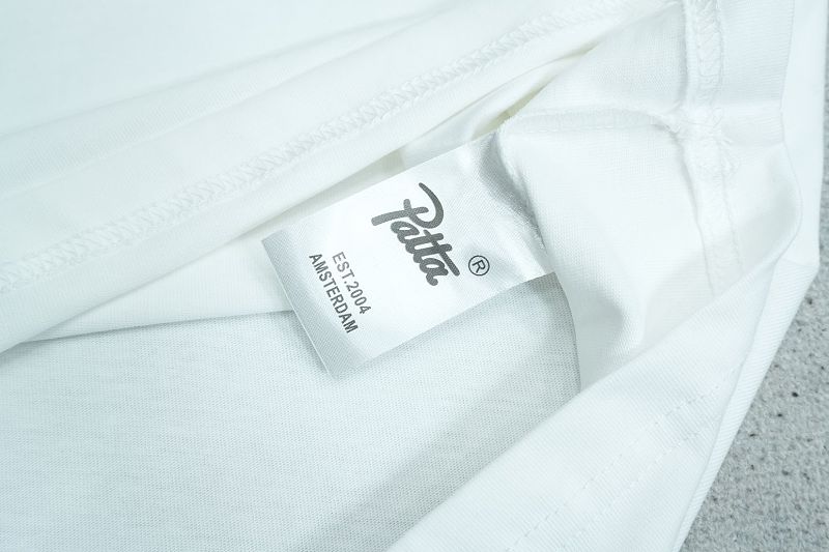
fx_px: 932
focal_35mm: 40
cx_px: 414
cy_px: 276
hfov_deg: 47.9
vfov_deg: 33.0
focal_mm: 27
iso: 1000
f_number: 8
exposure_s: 1/160
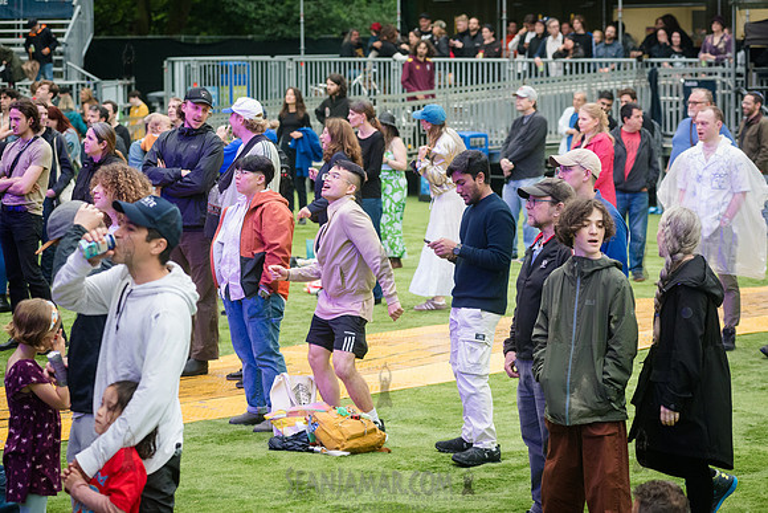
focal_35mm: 105
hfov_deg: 19.5
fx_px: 2240
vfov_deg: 13.0
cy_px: 256
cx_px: 384
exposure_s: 1/500
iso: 3200
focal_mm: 105
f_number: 4.5
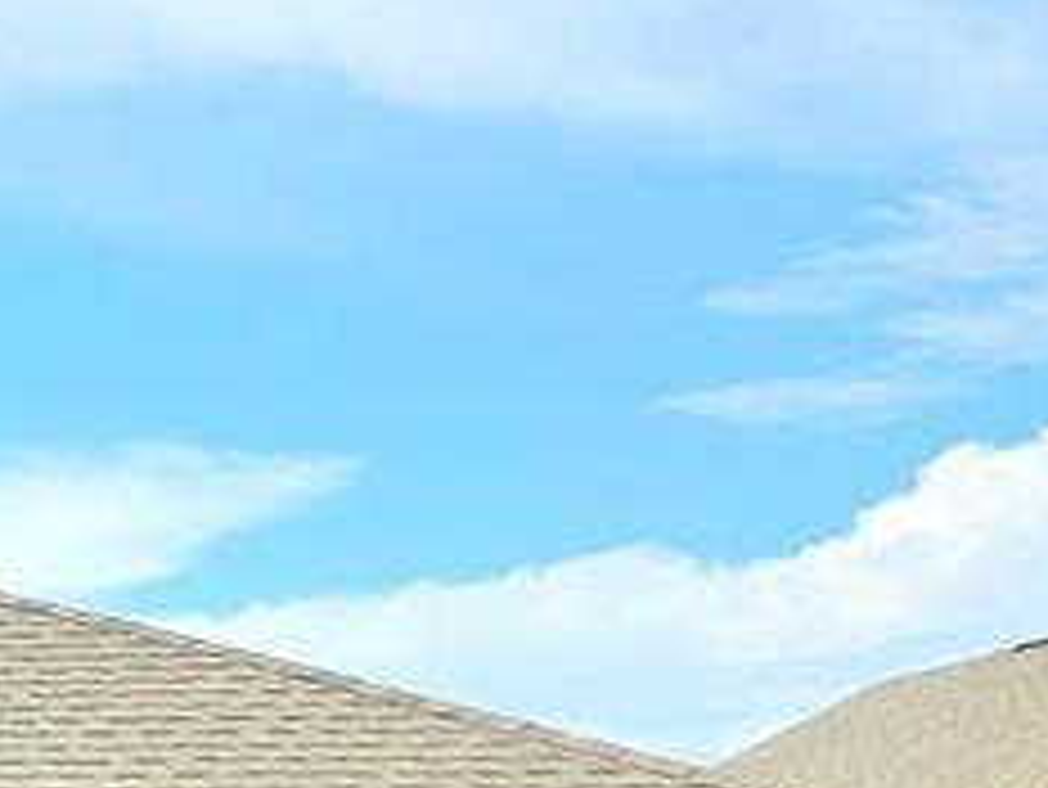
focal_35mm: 101
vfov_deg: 13.9
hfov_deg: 16.5
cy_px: 1135
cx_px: -805
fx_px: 3059
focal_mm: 6.3
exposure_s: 1/10000
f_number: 1.7
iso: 80
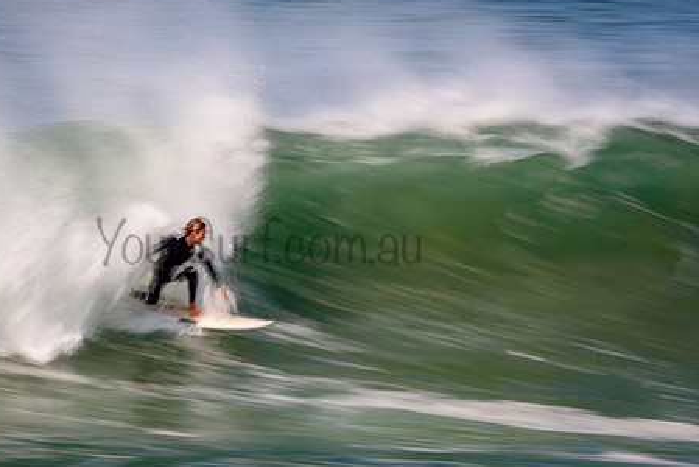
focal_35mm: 852
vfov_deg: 1.6
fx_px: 16553
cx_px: 257
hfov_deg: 2.4
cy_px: 228
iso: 100
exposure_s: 1/25
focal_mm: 440
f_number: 16
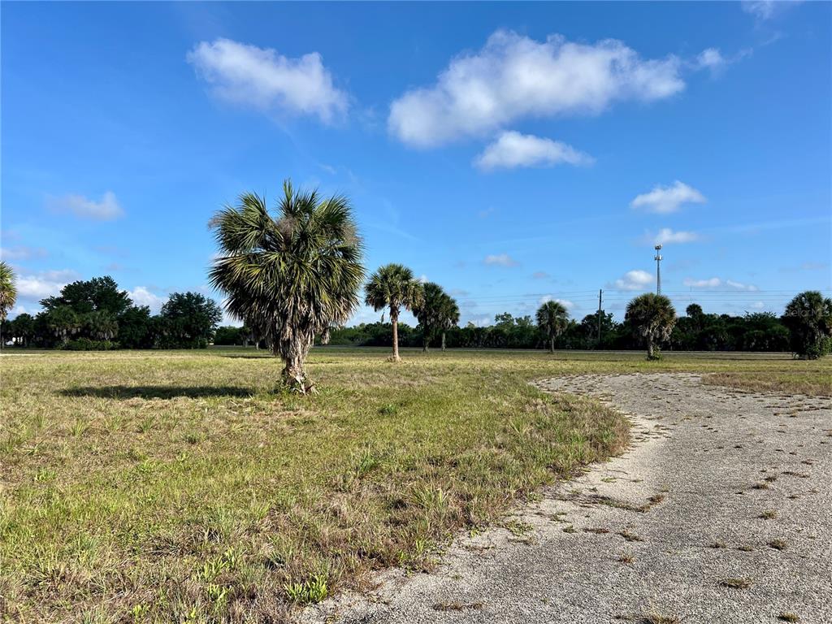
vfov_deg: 53.1
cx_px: 416
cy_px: 312
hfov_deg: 67.3
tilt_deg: +2.0
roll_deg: +0.3
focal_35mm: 26
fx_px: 625
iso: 50
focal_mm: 5.7
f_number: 1.5
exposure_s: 1/4115
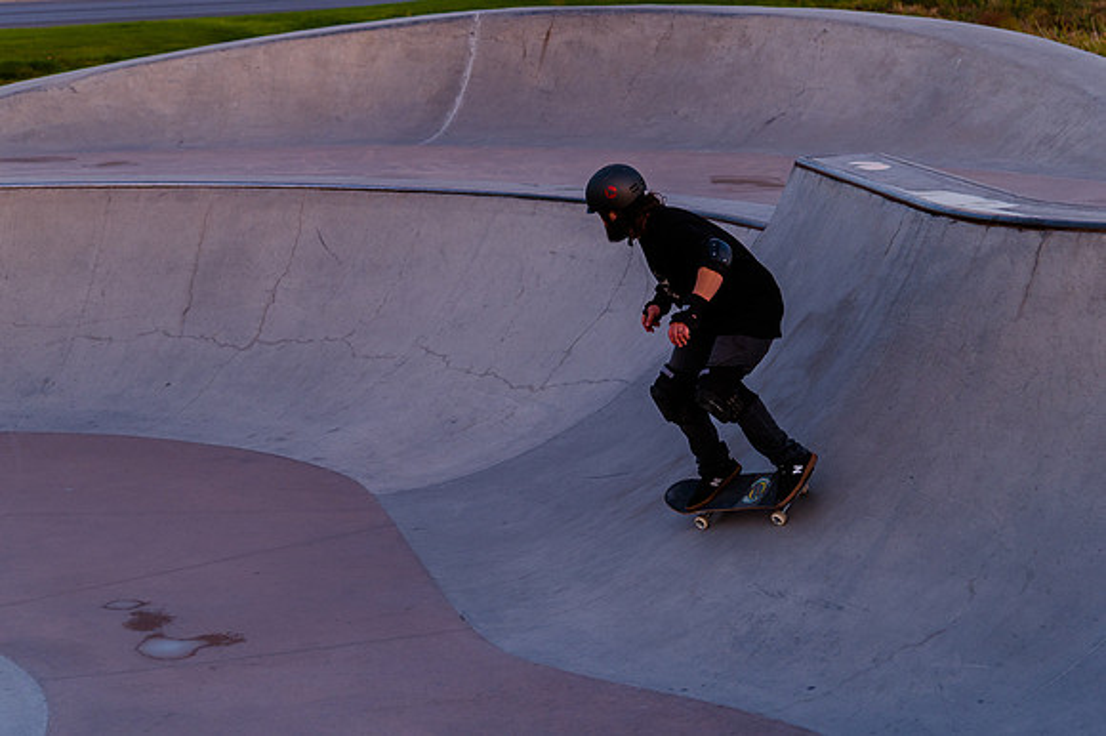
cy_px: 319
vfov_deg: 16.6
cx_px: 553
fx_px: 2527
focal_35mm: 82
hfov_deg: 24.7
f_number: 4
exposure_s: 1/500
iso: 400
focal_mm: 70
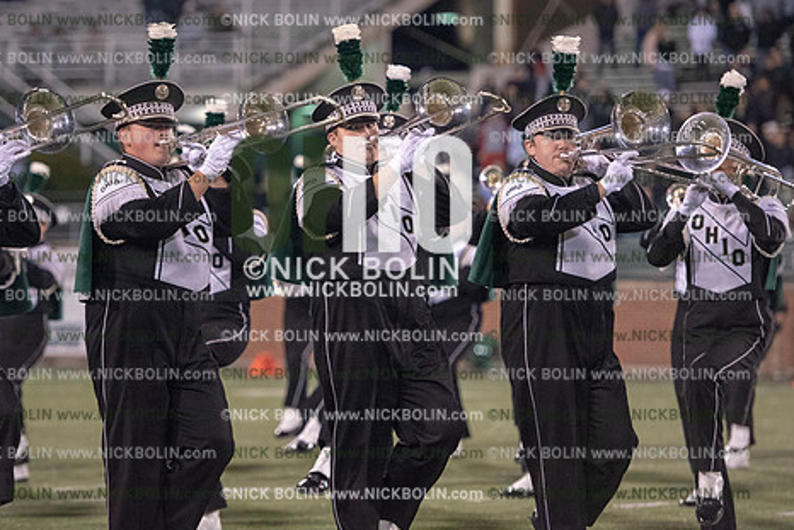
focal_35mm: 199
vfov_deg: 6.9
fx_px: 4390
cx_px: 351
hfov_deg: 10.3
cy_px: 217
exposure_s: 1/1250
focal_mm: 160
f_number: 3.2
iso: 5000
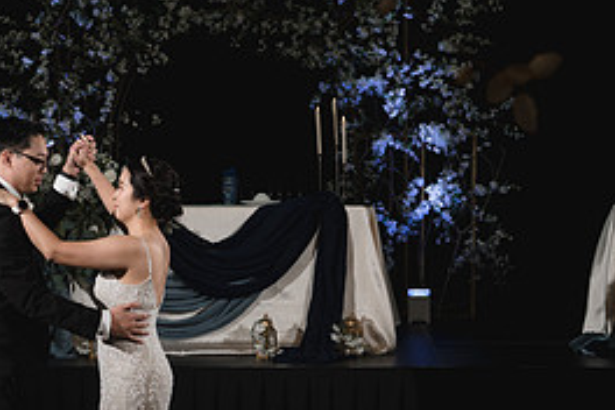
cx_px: 164
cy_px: 253
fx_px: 1503
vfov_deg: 15.5
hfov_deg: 22.9
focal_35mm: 88
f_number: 4
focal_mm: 35
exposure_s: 1/200
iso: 400
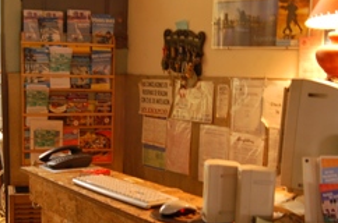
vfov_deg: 26.7
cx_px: 148
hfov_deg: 39.6
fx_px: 468
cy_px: 143
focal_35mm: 50
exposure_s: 1/4
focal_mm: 18
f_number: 4.8
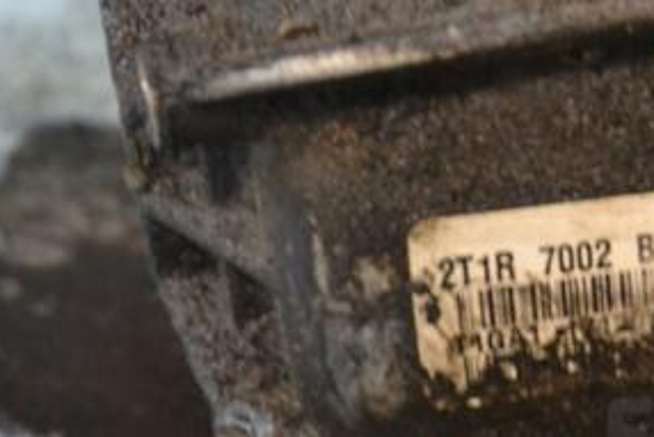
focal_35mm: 173
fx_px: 3145
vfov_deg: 7.9
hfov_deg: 11.8
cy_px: 128
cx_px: 565
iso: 3200
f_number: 5.6
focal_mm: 55
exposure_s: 1/10
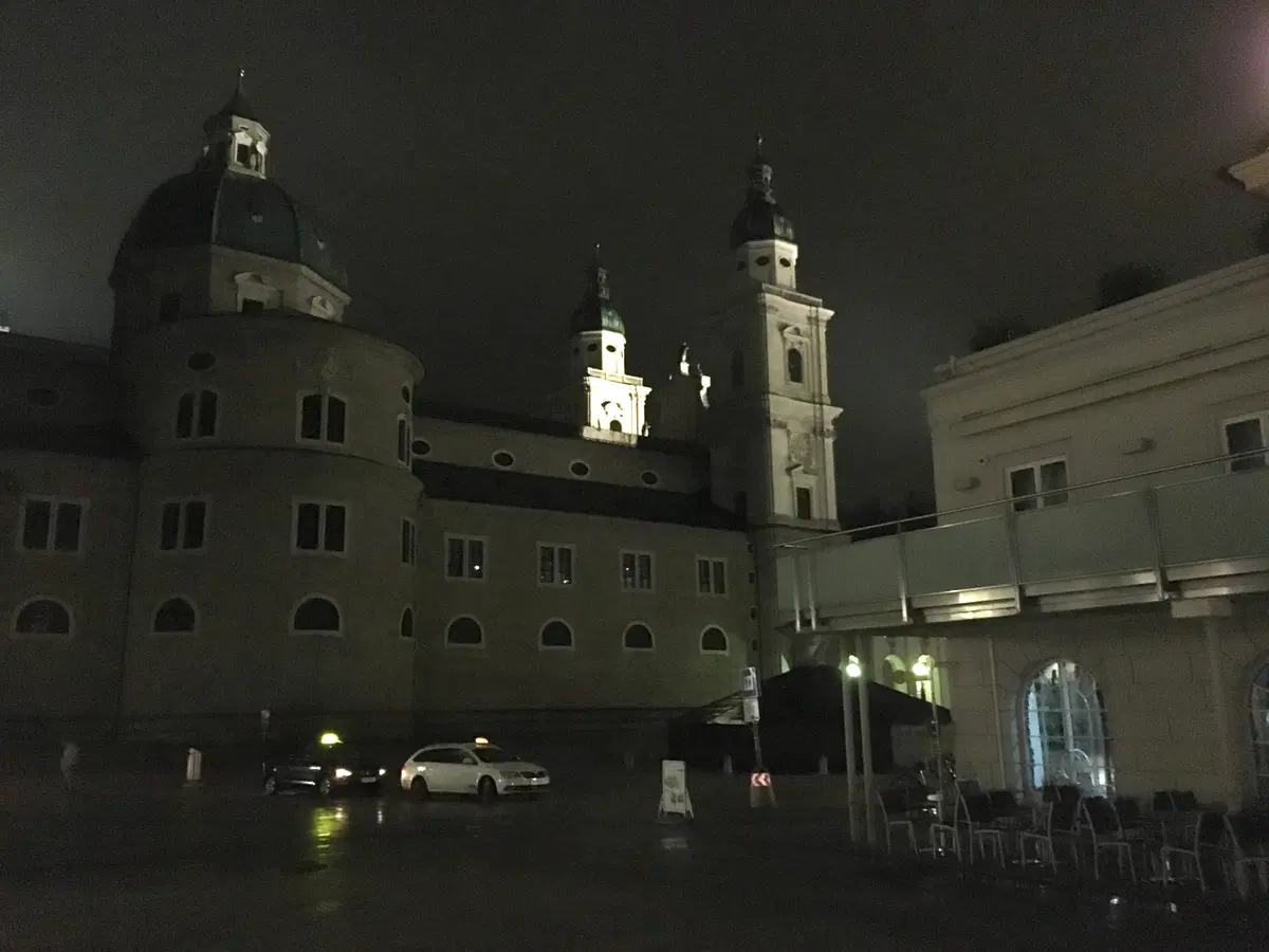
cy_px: 476
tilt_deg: +12.5
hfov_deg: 61.7
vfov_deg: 48.2
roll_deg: +0.2
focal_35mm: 29
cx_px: 634
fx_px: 1063
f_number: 2.2
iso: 2000
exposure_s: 1/17
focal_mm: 4.15
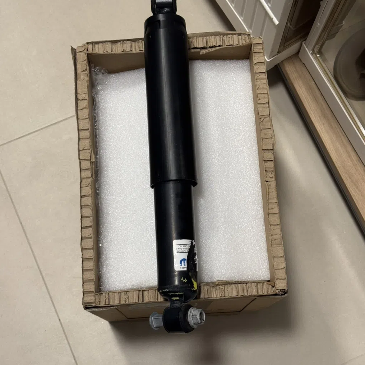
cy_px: 190
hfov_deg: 30.0
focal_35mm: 57
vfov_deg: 30.0
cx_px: 182
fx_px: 680
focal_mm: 6.76
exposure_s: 1/50
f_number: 1.78
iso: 125
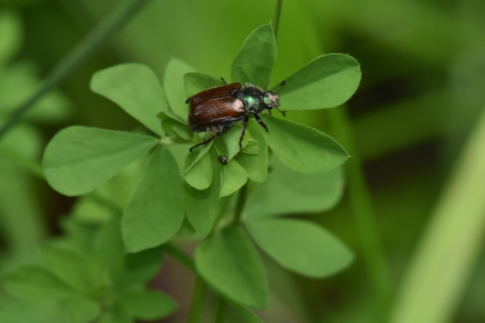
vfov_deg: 3.1
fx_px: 6062
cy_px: 162
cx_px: 242
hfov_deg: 4.6
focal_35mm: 450
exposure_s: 1/200
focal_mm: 300
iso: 2000
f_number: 20
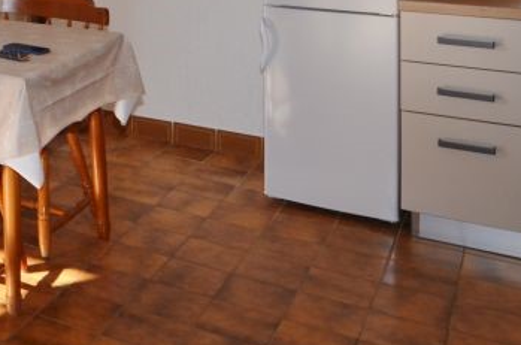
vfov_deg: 21.3
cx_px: -99
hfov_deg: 30.2
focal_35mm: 57
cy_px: -117
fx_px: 819
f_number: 5.6
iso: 200
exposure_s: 1/125
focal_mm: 11
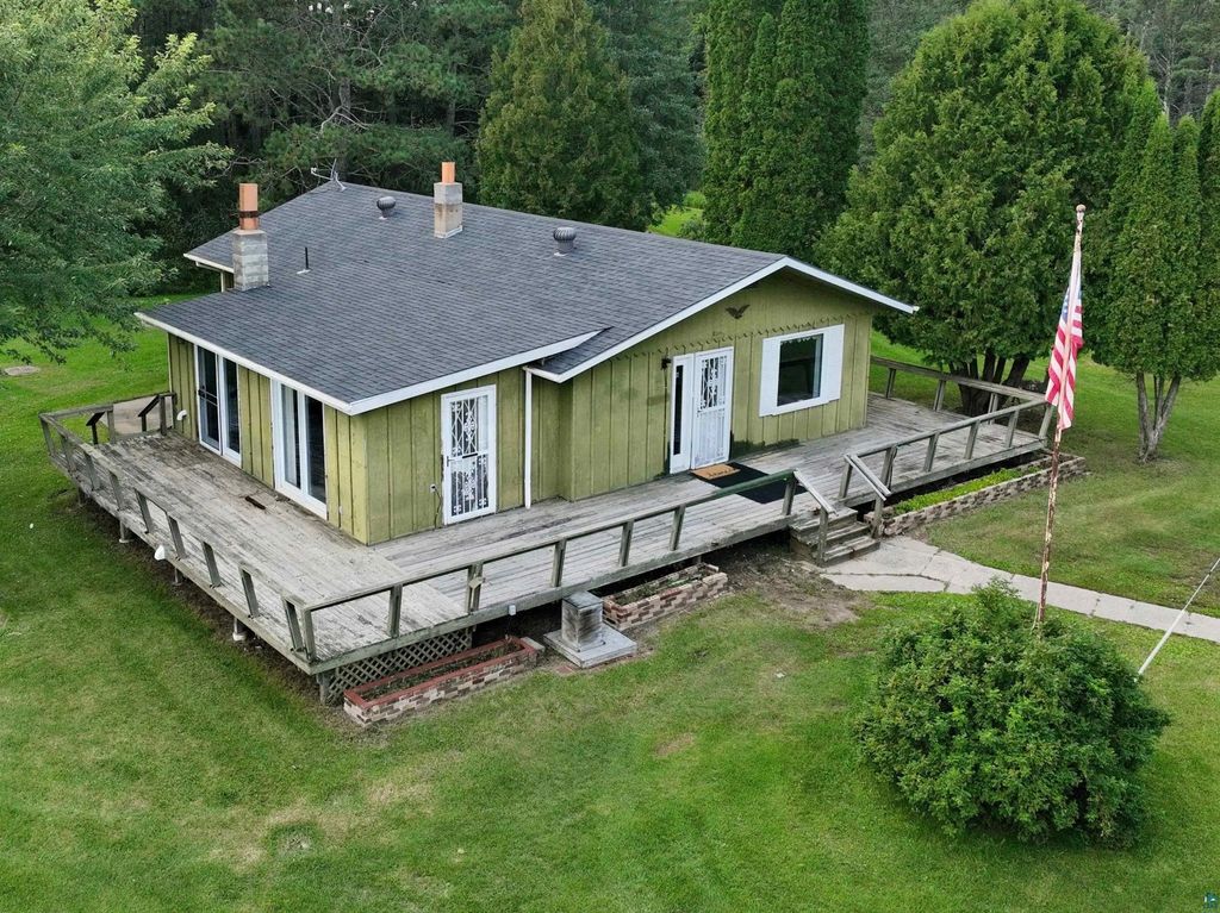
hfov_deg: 71.6
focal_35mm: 24
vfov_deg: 56.8
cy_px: 456
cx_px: 610
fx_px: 845
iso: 400
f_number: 2.8
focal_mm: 12.29
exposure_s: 1/500
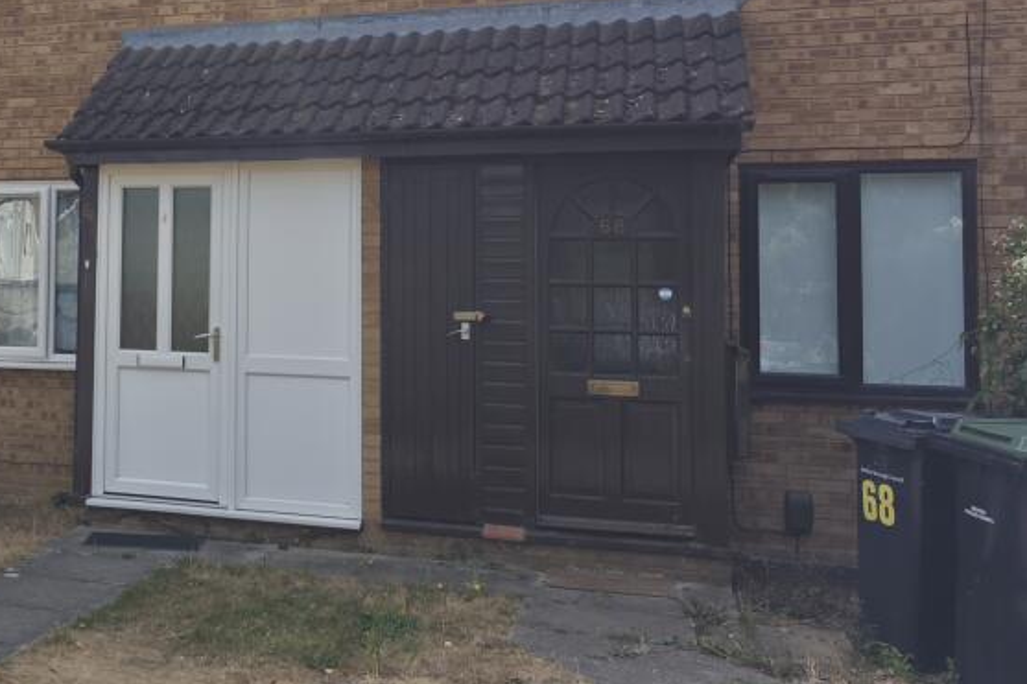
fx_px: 1255
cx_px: 122
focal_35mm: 44
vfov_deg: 30.2
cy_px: 214
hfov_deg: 41.3
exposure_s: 1/262
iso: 50
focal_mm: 6.18
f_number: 1.65
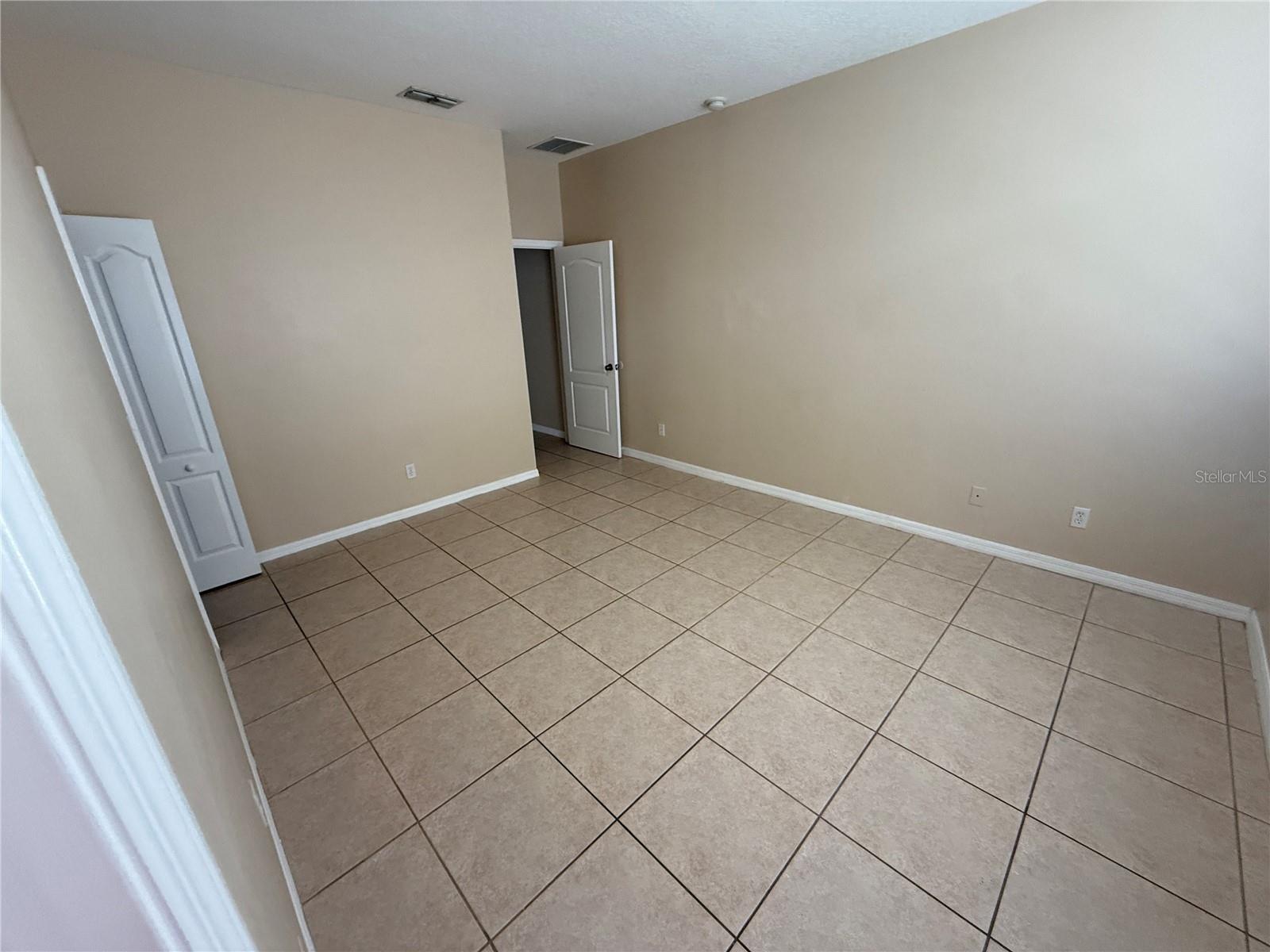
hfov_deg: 102.1
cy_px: 476
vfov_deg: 85.7
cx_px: 635
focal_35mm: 14
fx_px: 514
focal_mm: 2.22
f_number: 2.2
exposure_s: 1/90
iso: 320
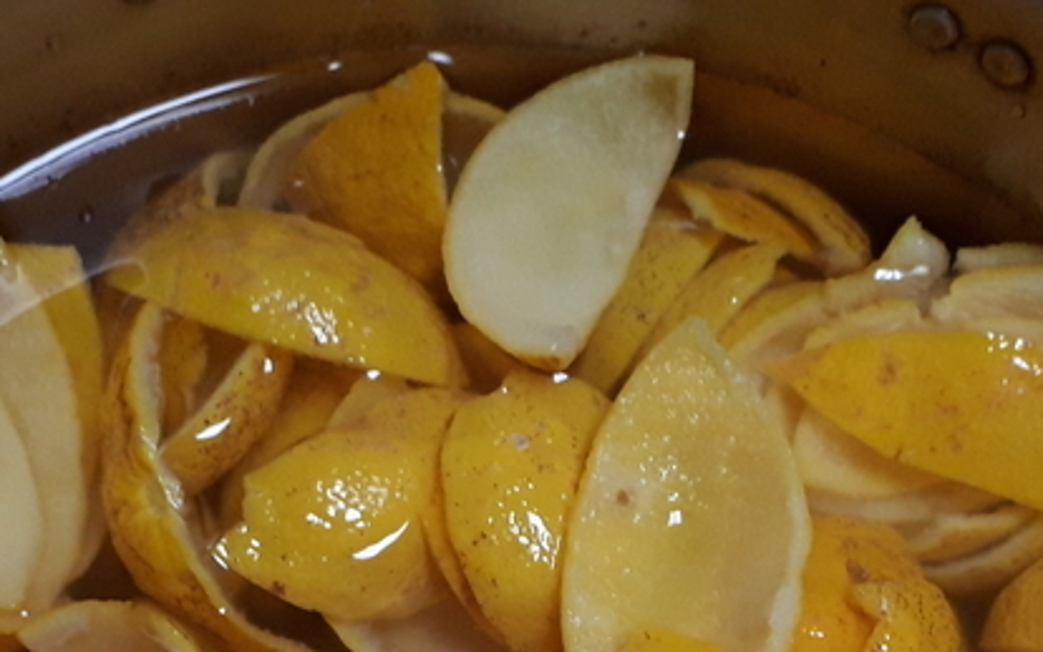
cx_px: 501
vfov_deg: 15.1
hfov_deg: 24.9
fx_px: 2360
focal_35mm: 83
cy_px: 816
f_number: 1.9
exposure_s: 1/33
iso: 160
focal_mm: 3.6
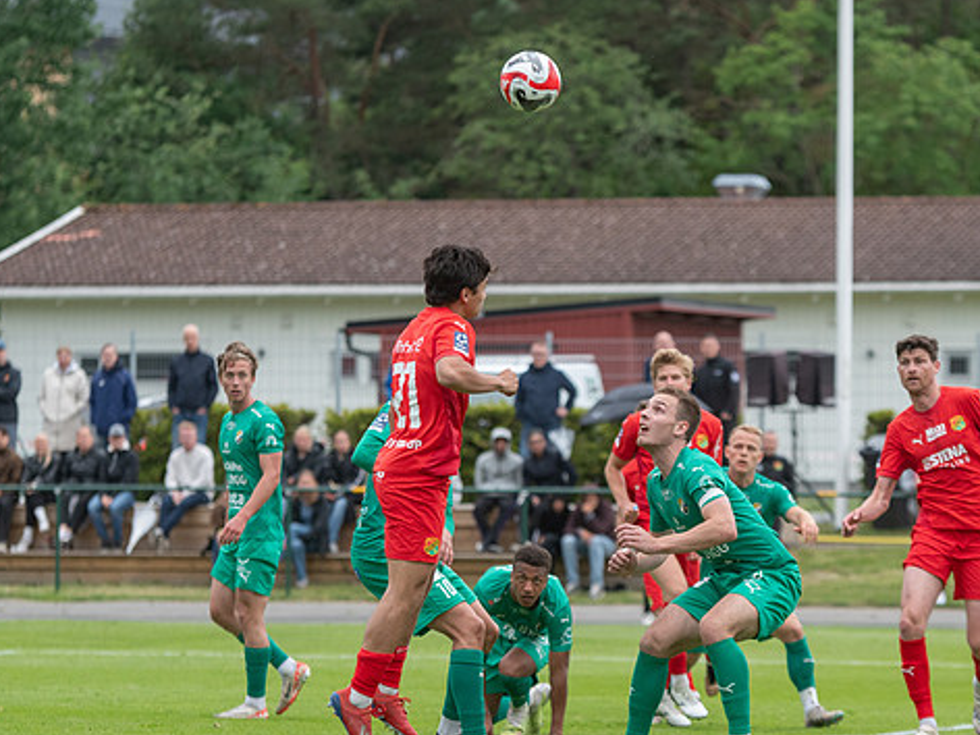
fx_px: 7531
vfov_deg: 5.6
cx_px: 575
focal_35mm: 266
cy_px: 377
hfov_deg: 7.4
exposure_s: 1/1250
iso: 800
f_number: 4
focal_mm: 150
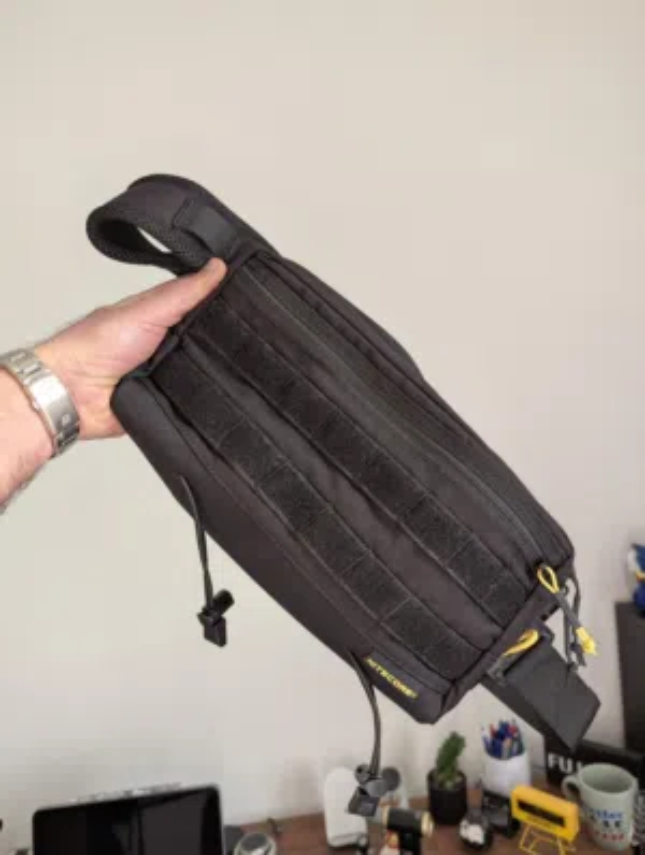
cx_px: 322
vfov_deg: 71.5
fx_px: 594
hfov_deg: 57.0
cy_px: 428
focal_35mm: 24
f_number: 1.68
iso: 135
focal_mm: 6.9
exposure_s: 1/62.4
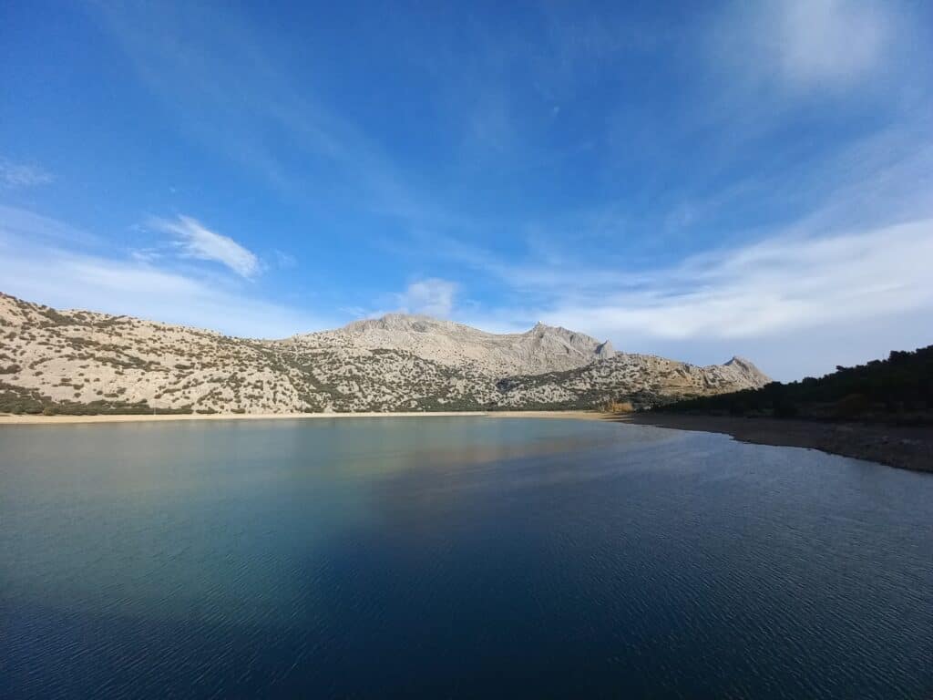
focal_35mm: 13
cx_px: 466
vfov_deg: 89.9
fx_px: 350
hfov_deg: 106.2
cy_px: 350
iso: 40
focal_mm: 1.42
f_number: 2.2
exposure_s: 1/1221
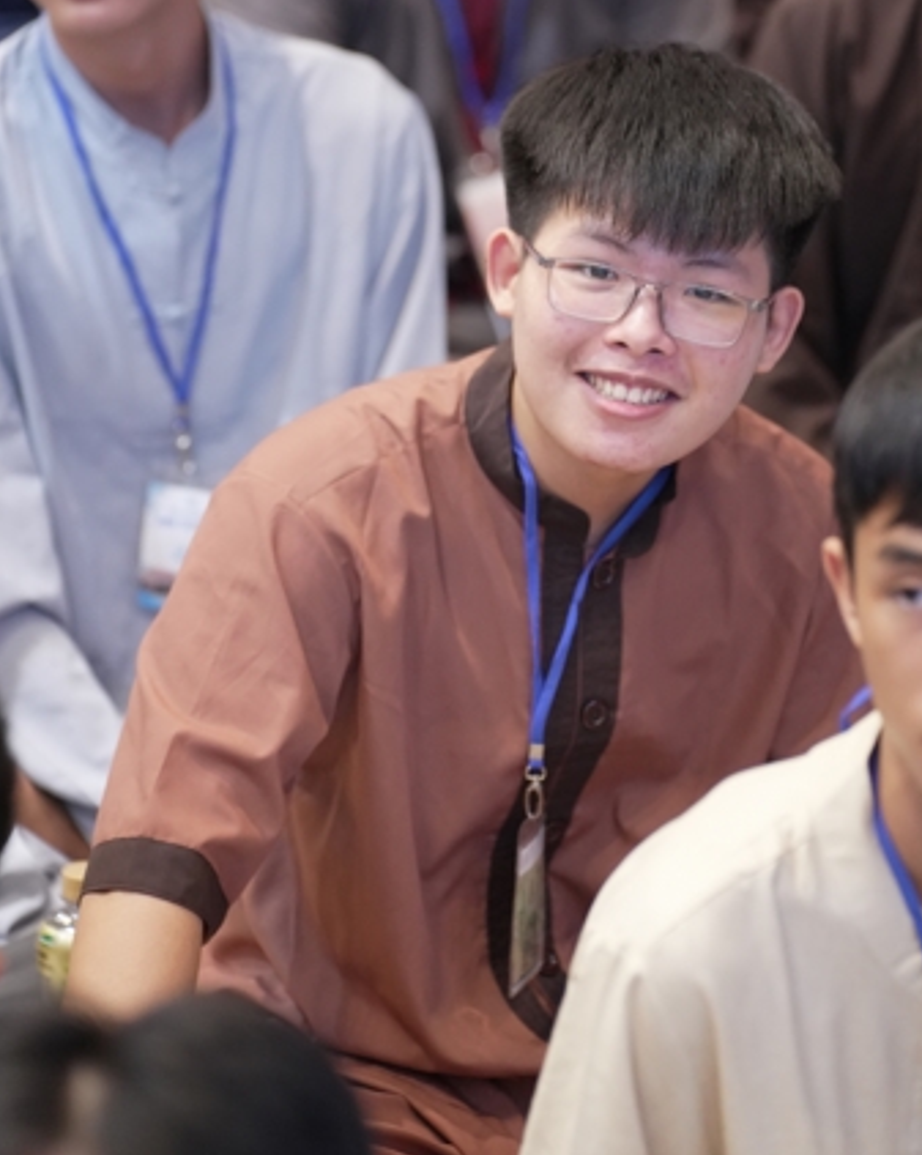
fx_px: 7410
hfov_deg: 7.1
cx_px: 546
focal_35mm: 217
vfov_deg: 8.9
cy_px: 430
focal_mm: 150
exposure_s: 1/125
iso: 4000
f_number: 2.8
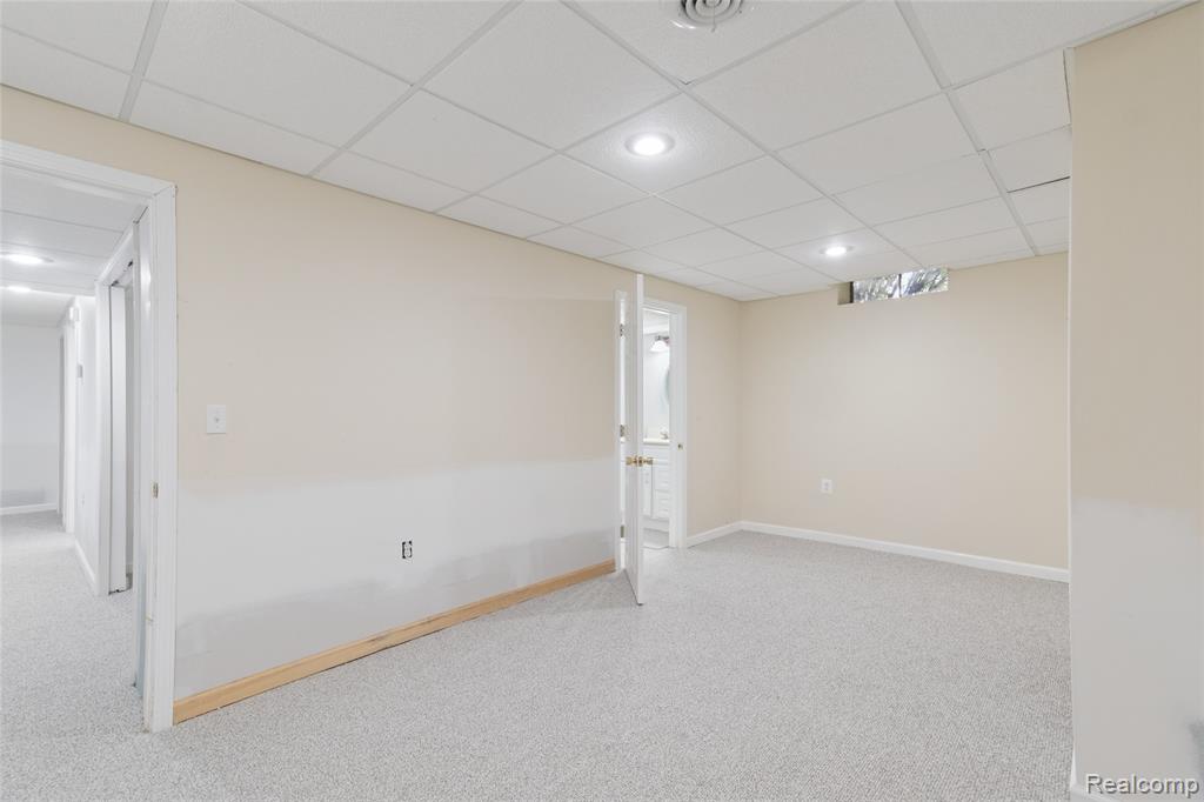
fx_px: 501
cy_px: 401
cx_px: 602
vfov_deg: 77.3
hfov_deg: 100.4
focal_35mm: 15
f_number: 8
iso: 400
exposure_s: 1/20
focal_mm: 10
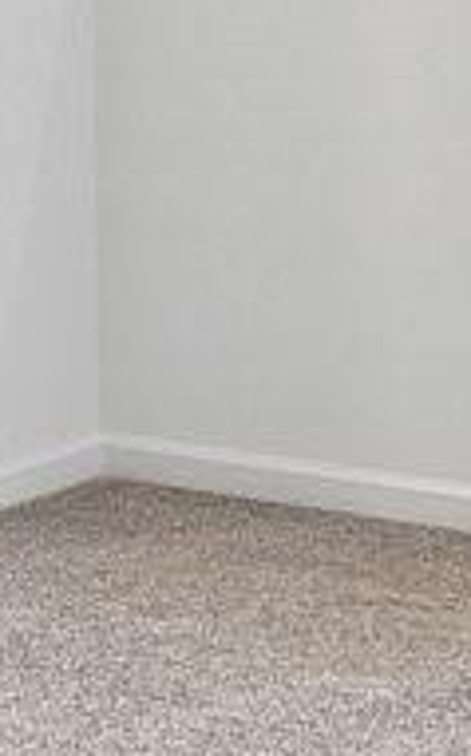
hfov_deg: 8.1
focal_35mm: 153
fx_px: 3149
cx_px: -534
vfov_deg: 13.2
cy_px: -228
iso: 200
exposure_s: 1/6
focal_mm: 14
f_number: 11
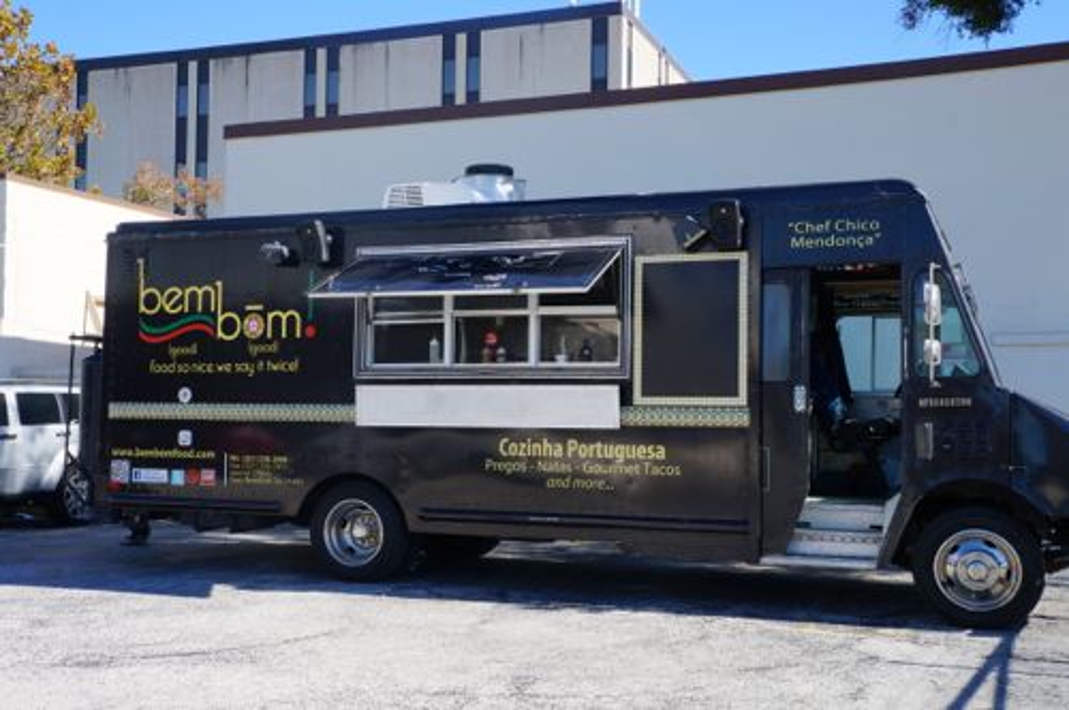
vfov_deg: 31.8
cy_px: 355
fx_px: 1246
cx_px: 534
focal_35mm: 42
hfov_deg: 46.5
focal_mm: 28
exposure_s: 1/80
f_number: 11
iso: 100
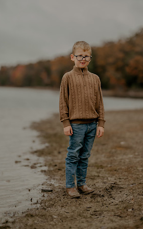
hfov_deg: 15.0
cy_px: 114
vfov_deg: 23.8
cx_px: 75
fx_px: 542
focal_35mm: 87
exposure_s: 1/160
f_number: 1.8
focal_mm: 85
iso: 400
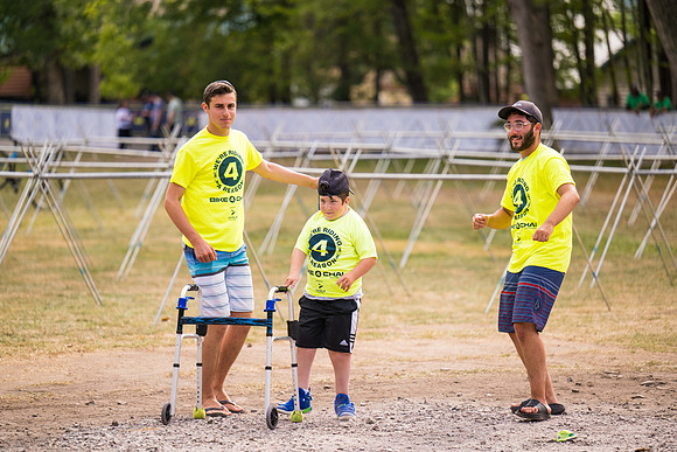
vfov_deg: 8.9
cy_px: 226
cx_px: 338
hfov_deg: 13.2
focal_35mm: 155
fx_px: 2915
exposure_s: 1/1600
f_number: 2.8
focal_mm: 155
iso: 200
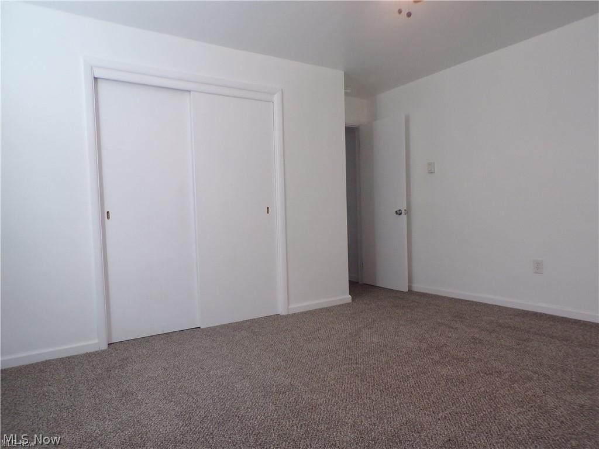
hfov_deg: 71.6
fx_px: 415
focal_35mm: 24
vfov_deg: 56.8
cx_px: 300
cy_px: 224
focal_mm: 4.3
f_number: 3
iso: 200
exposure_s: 1/34
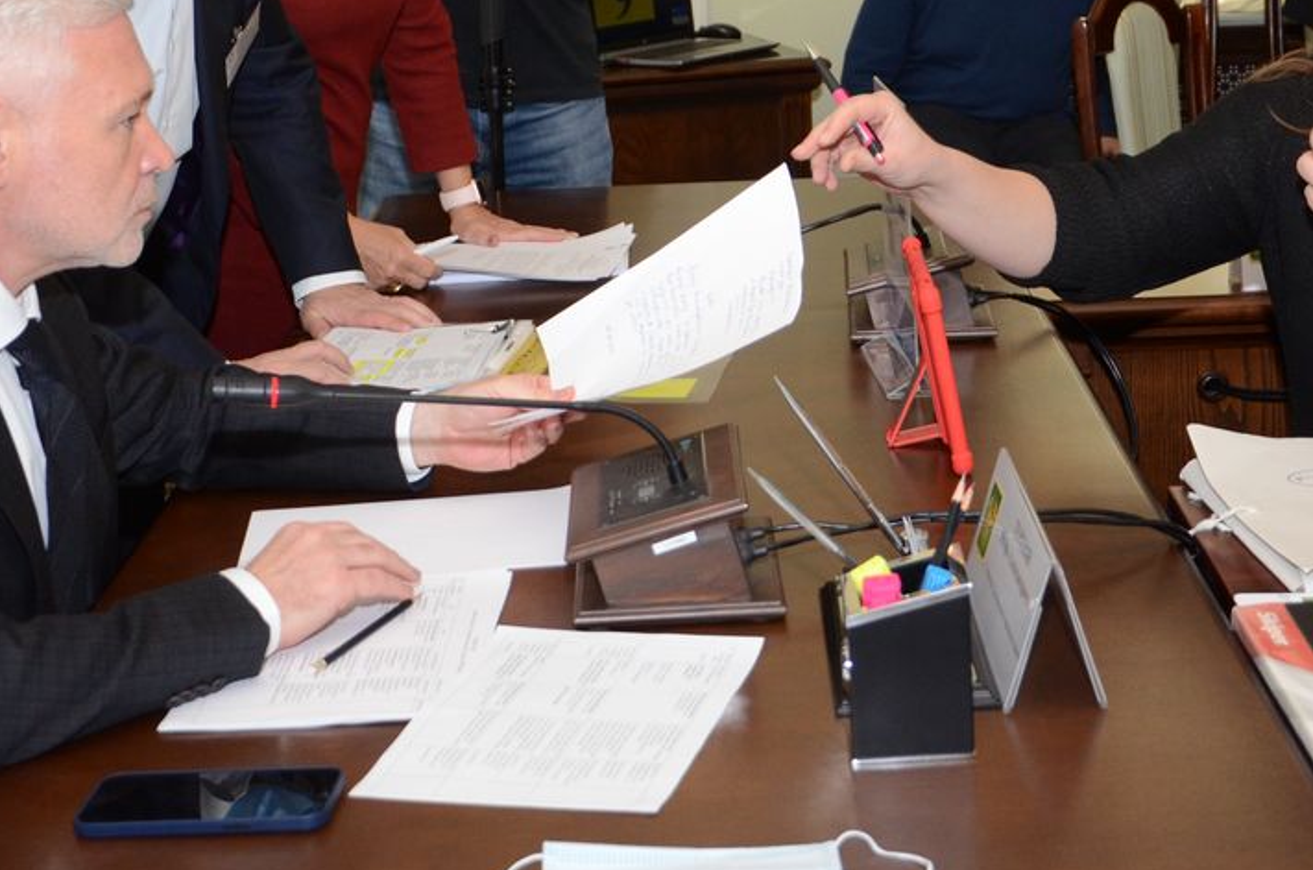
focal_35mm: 65
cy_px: 260
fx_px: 2366
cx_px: 746
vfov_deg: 20.7
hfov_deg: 31.0
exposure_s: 1/250
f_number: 3.8
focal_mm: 22
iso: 800
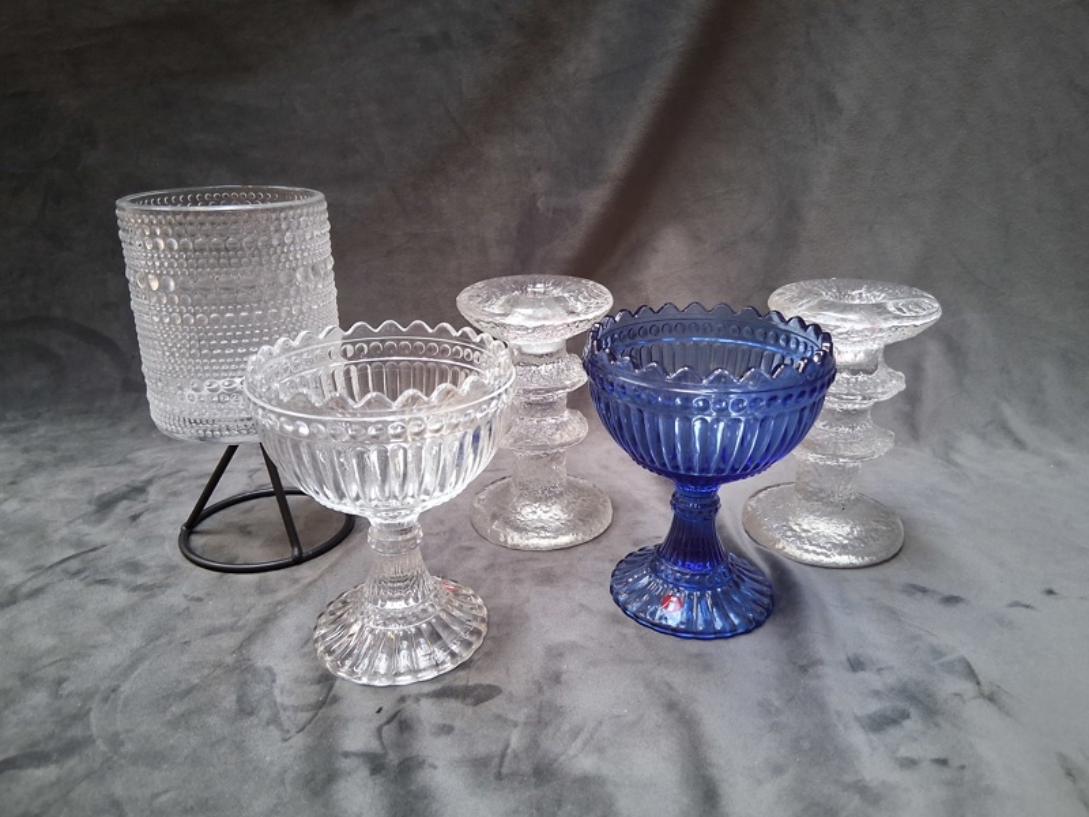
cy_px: 408
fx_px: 818
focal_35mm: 26
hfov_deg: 67.3
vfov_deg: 53.1
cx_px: 544
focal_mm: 3.98
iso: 320
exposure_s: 1/50
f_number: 1.8
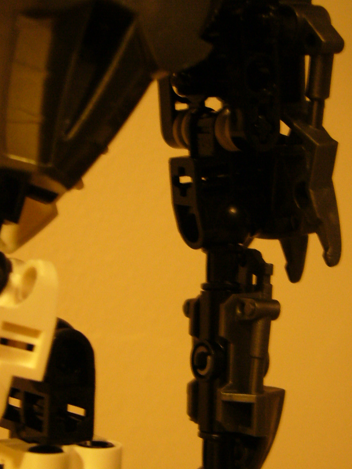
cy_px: 314
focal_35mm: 55
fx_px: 746
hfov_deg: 26.5
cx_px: 200
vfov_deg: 34.6
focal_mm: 5.8
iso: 200
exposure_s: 1/10
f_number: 2.8
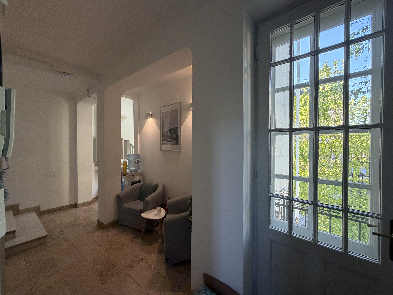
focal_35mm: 14
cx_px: 196
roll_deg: +0.9
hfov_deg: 102.1
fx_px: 159
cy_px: 148
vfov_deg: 85.7
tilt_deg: -1.1
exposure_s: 1/121
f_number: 2.2
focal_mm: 2.22
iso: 320
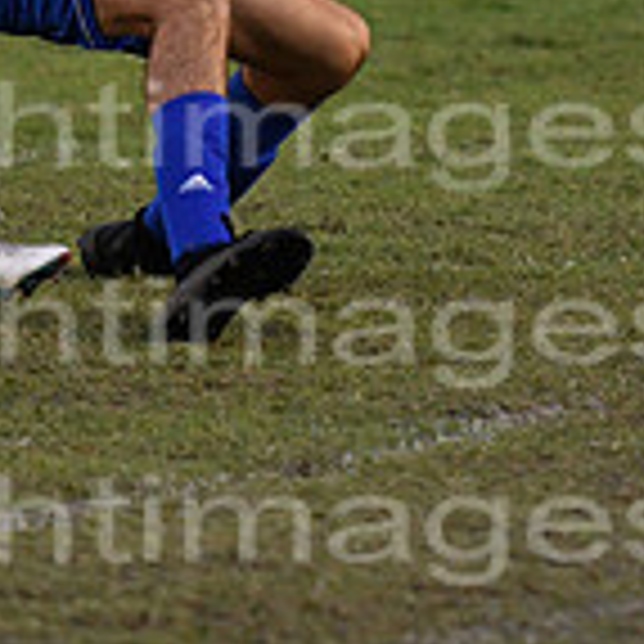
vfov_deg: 2.2
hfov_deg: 2.2
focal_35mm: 804
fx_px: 16917
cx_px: 68
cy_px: -160
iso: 3200
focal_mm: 155
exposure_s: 1/800
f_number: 3.2
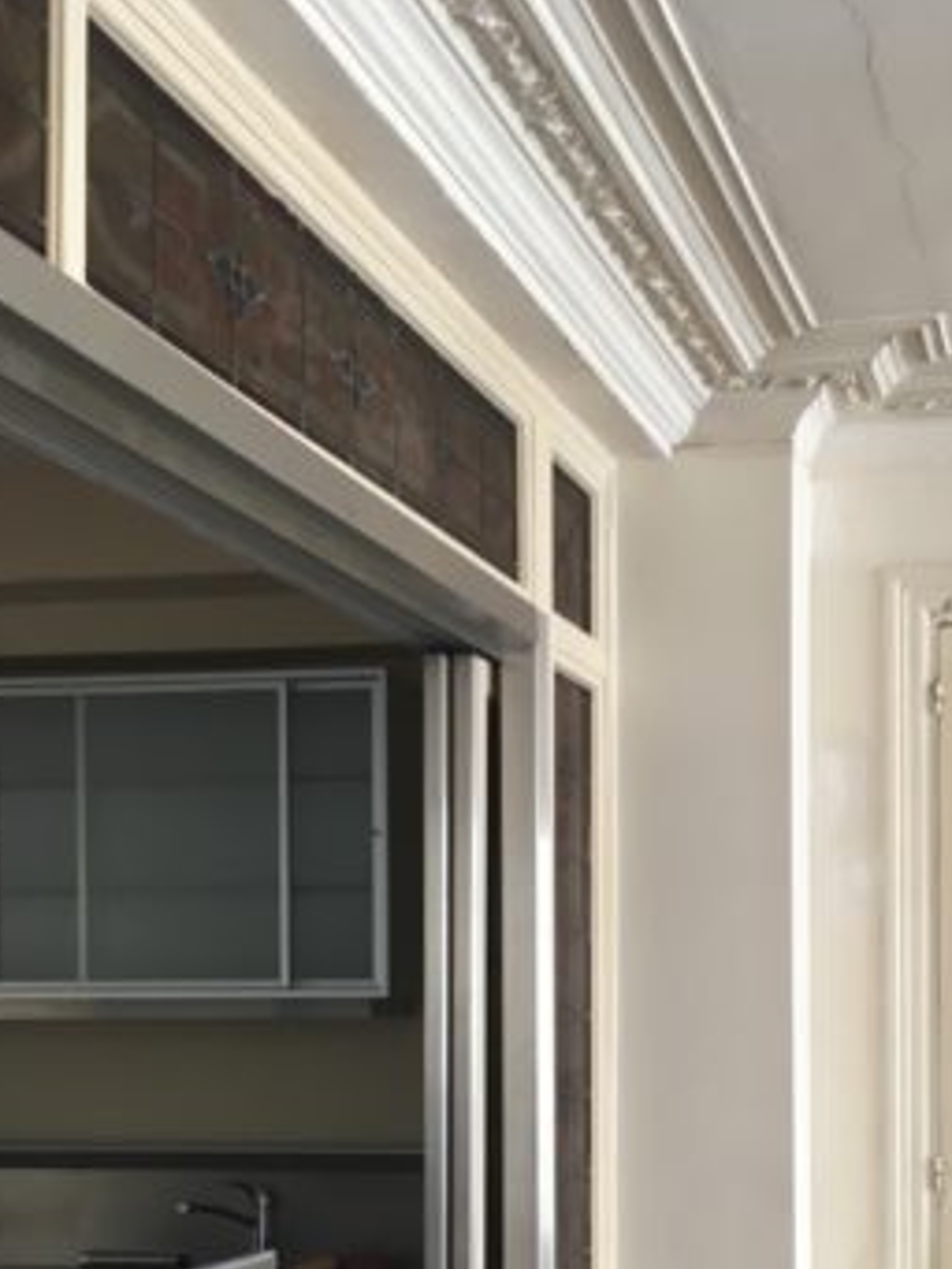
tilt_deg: +0.2
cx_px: 762
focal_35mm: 48
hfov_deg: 29.6
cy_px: 1014
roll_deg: +2.4
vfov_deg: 38.2
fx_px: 1759
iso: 64
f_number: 2.2
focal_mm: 4.15
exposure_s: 1/33
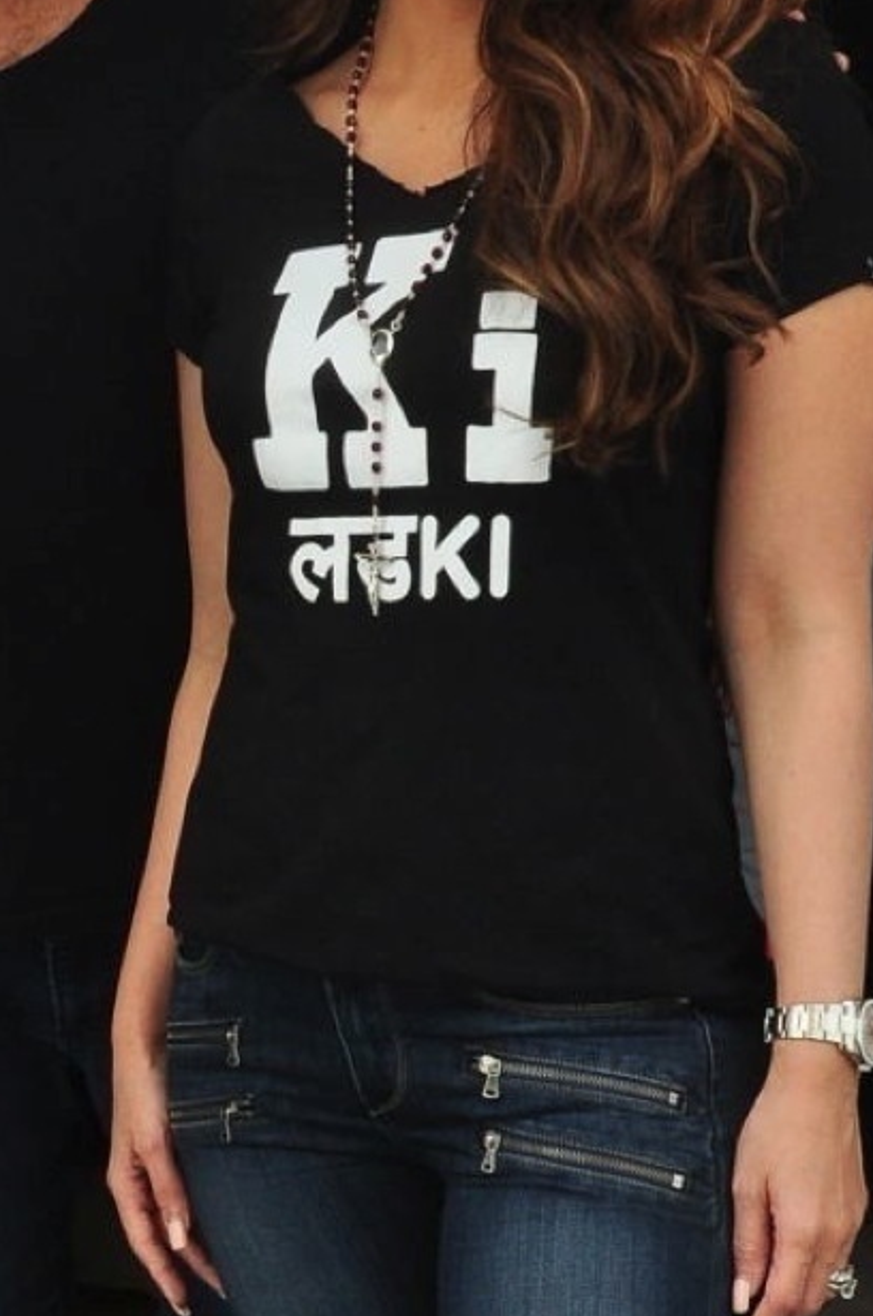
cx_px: 113
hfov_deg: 13.9
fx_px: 3540
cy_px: 798
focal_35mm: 97
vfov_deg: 21.0
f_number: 13
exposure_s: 1/125
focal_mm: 22
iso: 500
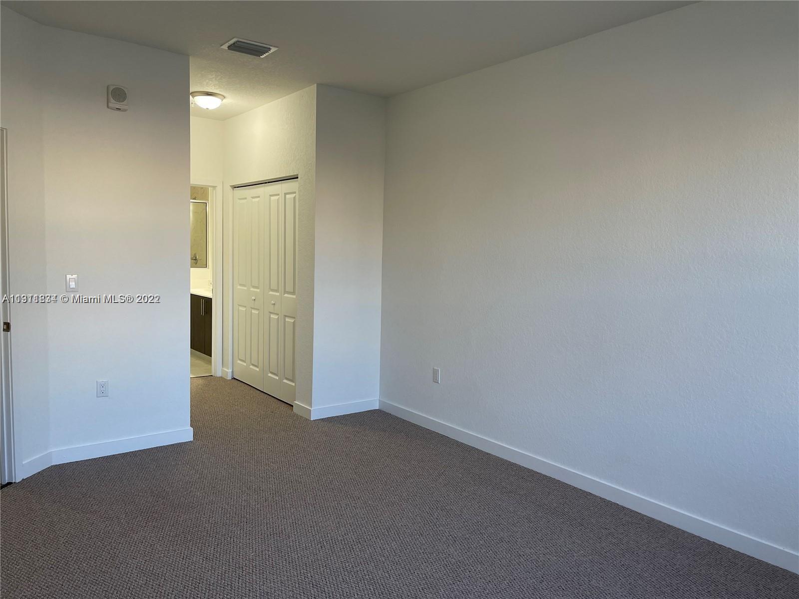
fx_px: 600
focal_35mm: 26
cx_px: 400
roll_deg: -1.4
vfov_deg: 53.1
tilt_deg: -5.0
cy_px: 300
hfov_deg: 67.3
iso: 125
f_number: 1.6
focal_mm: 5.1
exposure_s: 1/120
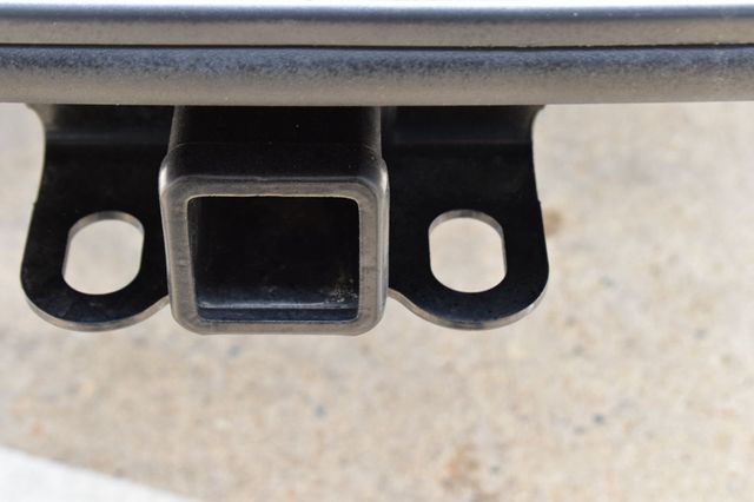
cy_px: 251
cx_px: 377
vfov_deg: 16.5
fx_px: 1727
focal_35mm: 82
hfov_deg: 24.6
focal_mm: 55
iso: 400
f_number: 7.1
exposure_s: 1/40
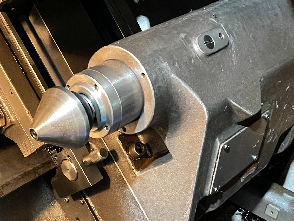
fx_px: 476
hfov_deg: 34.3
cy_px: 176
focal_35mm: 56
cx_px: 126
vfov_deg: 25.7
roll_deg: -4.1
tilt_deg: -39.1
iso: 1000
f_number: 1.6
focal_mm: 5.1
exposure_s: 1/17
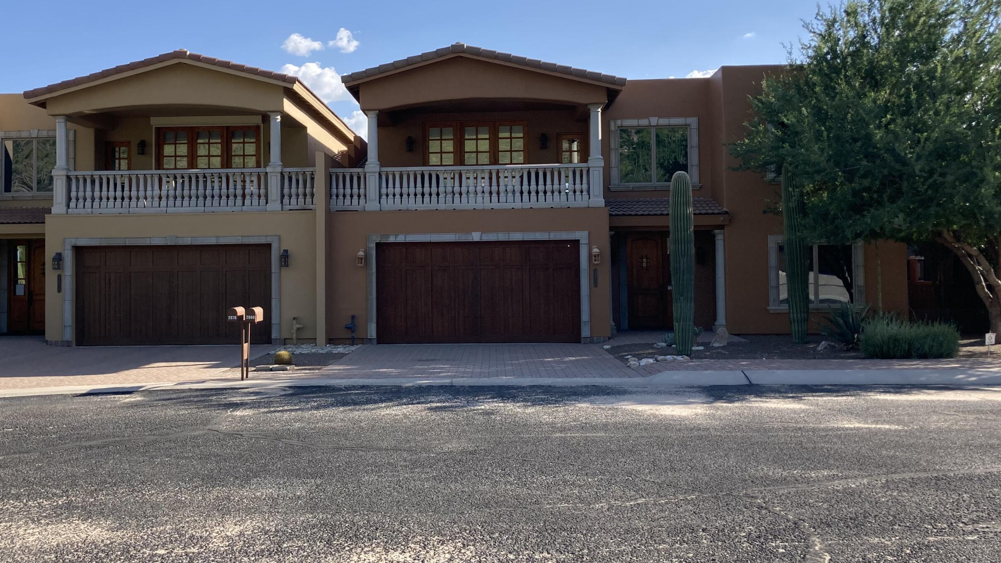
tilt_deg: +1.8
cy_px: 242
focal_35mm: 38
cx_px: 430
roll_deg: -1.7
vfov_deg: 31.2
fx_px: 1009
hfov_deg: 52.6
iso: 20
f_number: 1.8
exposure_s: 1/1230
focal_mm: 3.99
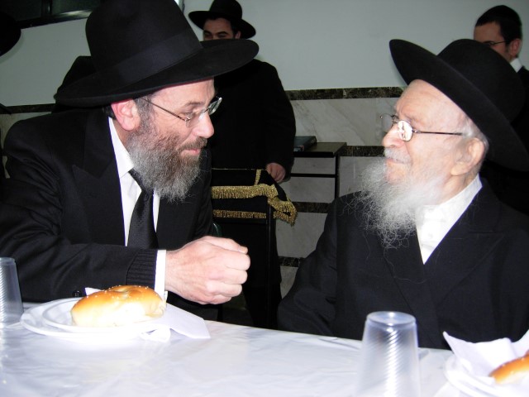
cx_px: 264
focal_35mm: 36
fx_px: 550
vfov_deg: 39.7
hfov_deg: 51.4
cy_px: 198
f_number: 2.7
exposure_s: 1/64
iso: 70
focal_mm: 7.5
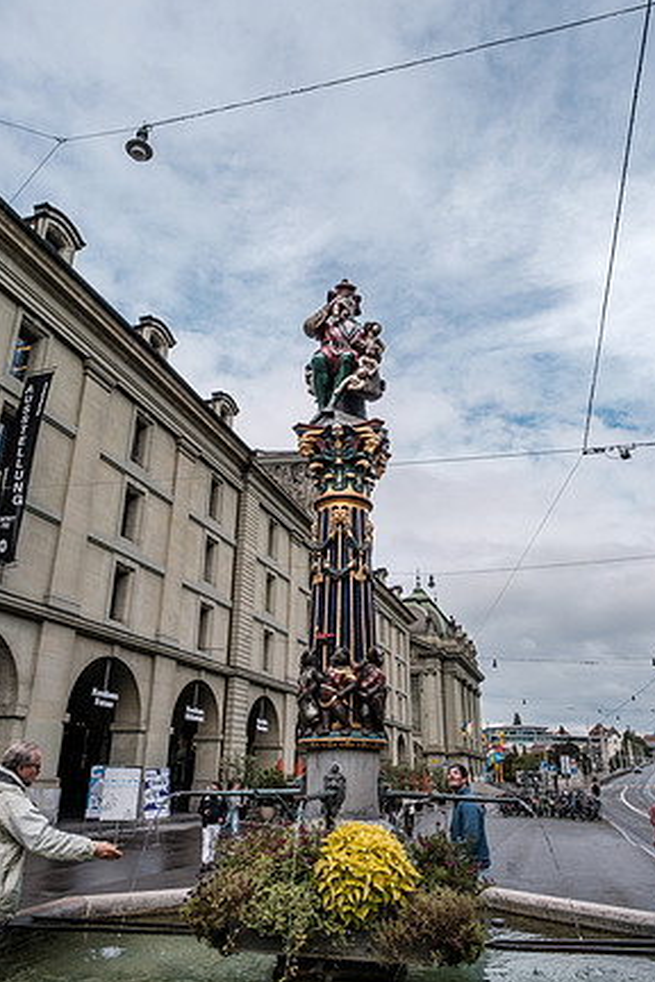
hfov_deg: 51.3
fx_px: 682
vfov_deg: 71.5
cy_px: 482
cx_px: 337
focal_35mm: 25
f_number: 5.6
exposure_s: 1/1100
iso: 320
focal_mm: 16
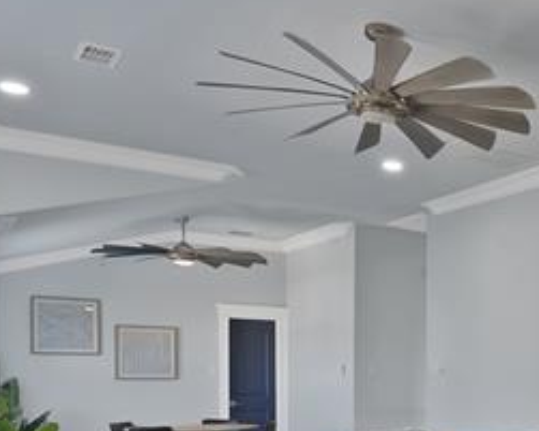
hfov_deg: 32.6
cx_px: 661
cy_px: 398
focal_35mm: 46
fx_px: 734
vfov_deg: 31.1
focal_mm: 12
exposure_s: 1/2.5
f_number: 9
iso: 640
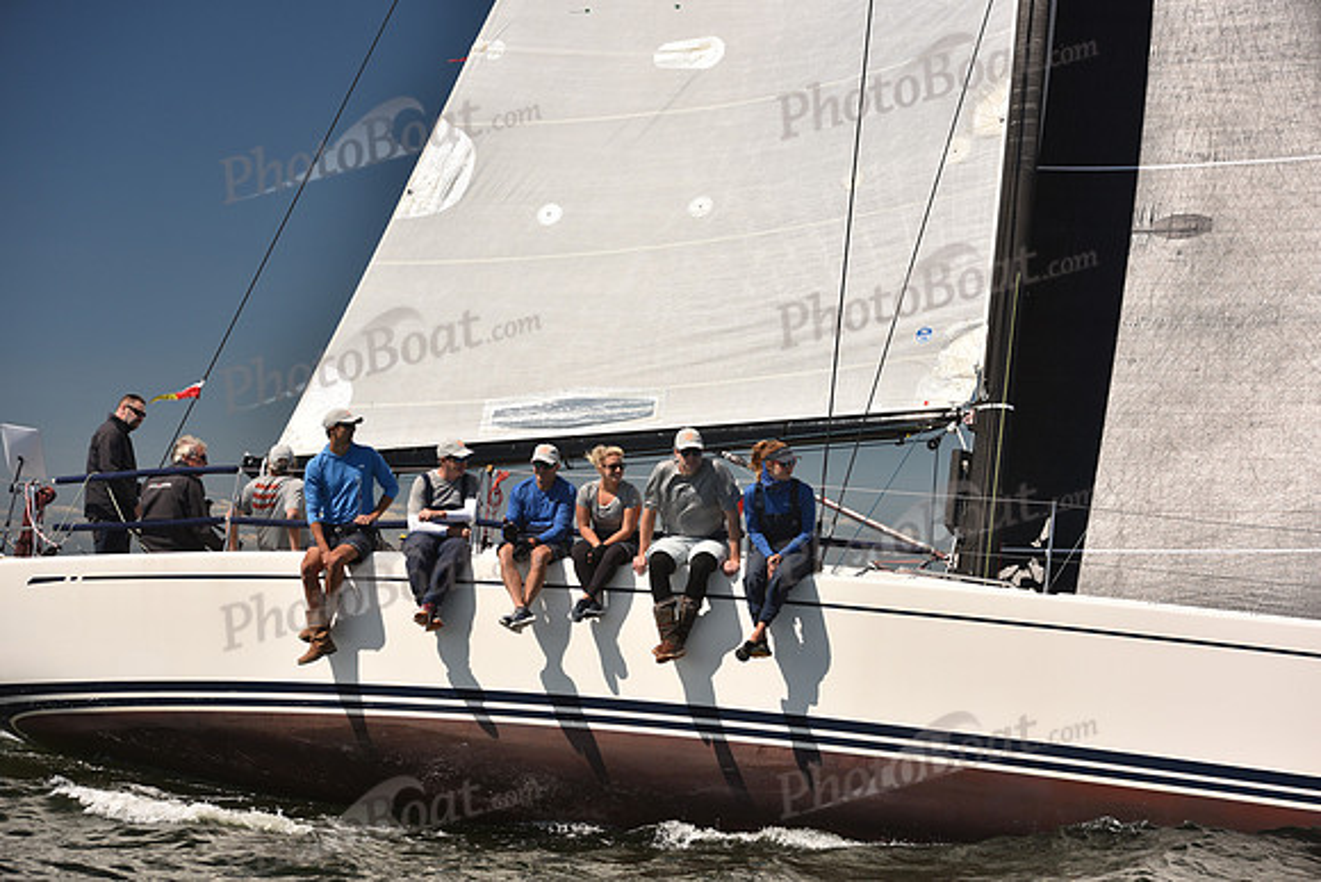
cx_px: 660
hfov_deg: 26.0
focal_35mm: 78
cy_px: 441
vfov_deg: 17.5
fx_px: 2863
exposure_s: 1/1000
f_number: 5
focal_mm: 78
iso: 250
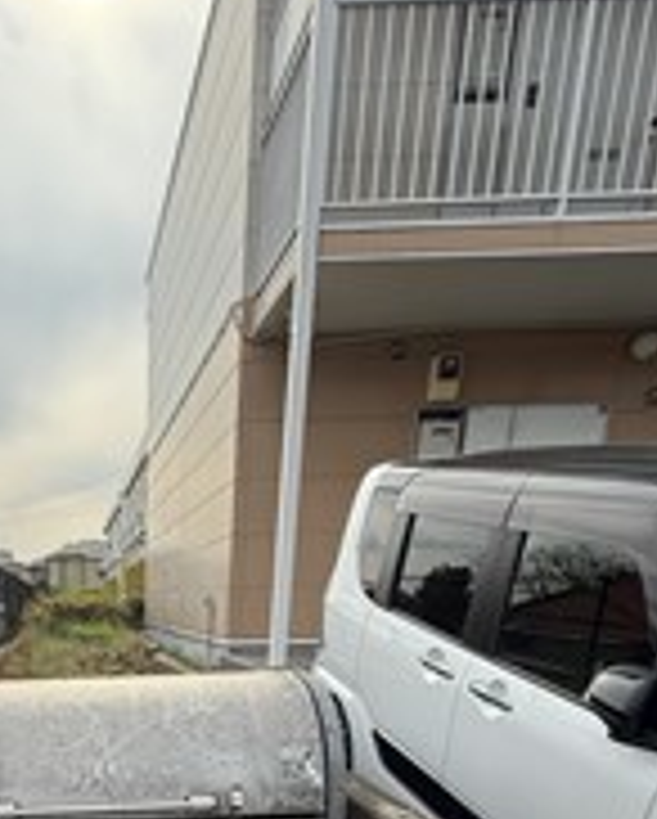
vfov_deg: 47.8
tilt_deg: -15.9
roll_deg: +2.6
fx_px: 728
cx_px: 58
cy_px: 832
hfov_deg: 44.0
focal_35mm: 30
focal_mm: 2.22
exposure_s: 1/1235
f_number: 2.2
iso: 64
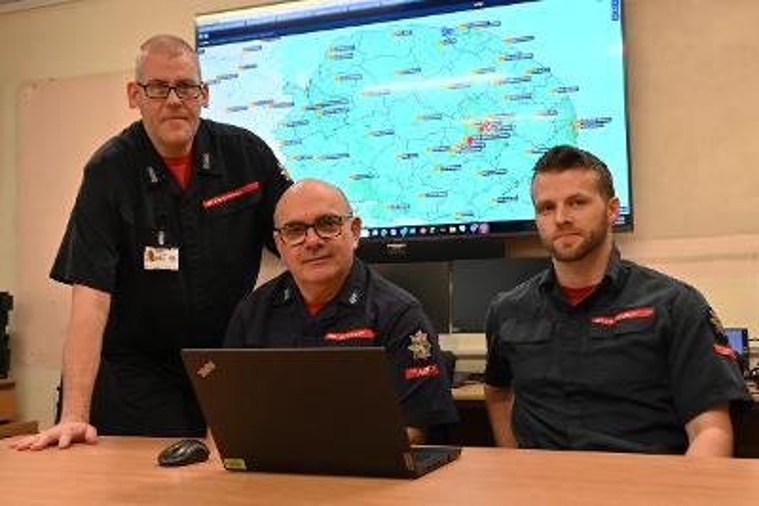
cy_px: 253
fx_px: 717
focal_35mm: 34
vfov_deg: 38.9
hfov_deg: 55.8
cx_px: 380
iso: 720
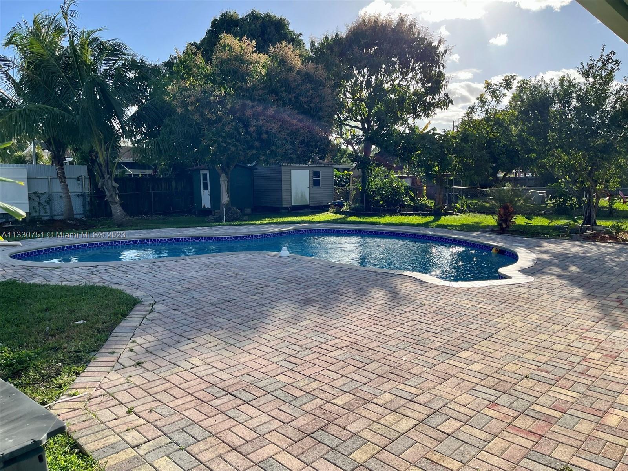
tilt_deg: -7.2
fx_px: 472
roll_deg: -0.3
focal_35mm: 26
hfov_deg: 67.3
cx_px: 314
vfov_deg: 53.1
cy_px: 236
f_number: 1.6
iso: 50
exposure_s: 1/2358
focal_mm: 5.1
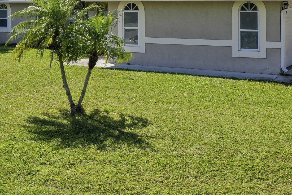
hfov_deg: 29.2
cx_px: 74
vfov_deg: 19.5
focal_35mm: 68
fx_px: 552
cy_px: 9
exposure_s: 1/400
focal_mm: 10.26
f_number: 5.6
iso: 100
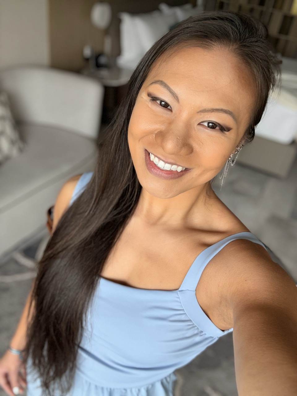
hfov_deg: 46.8
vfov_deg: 60.0
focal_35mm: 30
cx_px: 148
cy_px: 198
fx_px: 343
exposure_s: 1/102
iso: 80
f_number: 1.9
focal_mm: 2.69
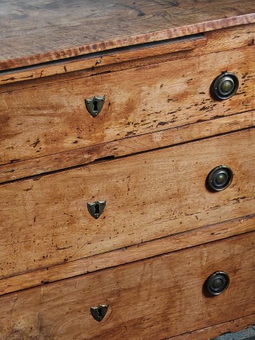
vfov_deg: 16.7
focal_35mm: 118
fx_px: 1159
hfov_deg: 12.5
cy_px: 177
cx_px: 41
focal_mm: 6.67
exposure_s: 1/50
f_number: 1.9
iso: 500
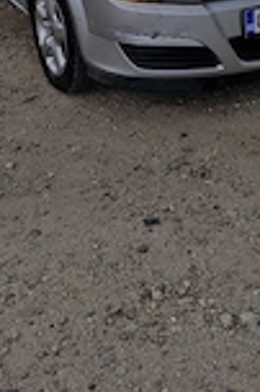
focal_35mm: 63
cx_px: 136
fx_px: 684
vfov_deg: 27.8
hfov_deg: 21.5
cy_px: -85
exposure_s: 1/1111
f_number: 1.8
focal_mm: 5.54
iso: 50
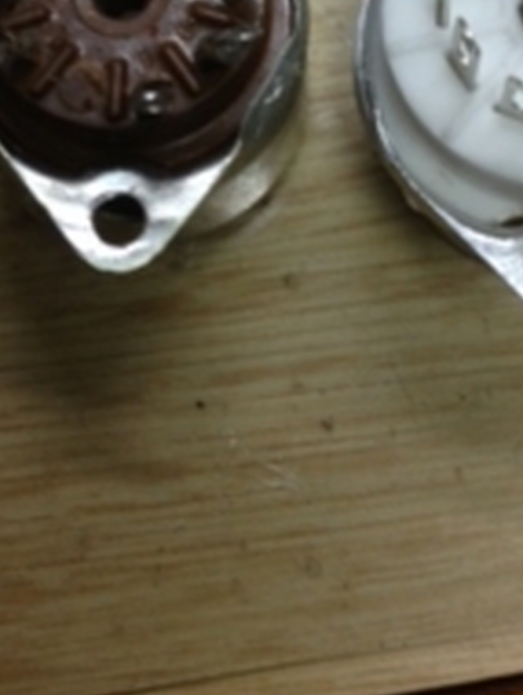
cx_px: 333
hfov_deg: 18.9
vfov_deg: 23.3
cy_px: -95
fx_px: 1568
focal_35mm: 78
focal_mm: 4.13
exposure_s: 1/30
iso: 50
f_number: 2.4
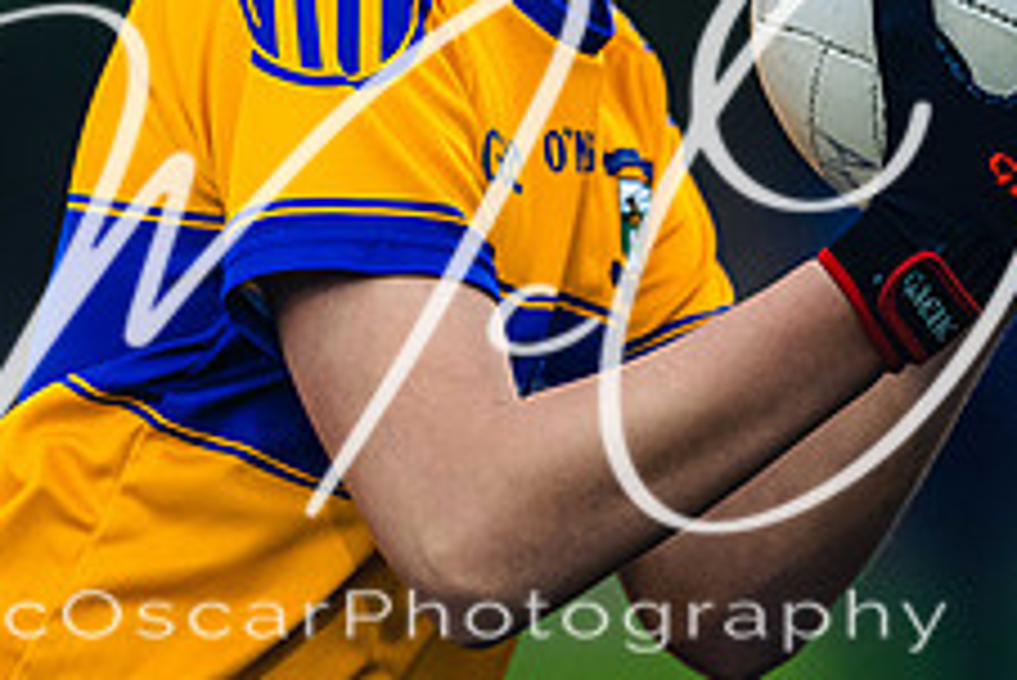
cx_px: 158
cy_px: -34
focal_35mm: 1025
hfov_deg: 2.0
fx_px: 28974
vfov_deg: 1.3
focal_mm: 400
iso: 3200
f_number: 2.8
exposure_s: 1/800
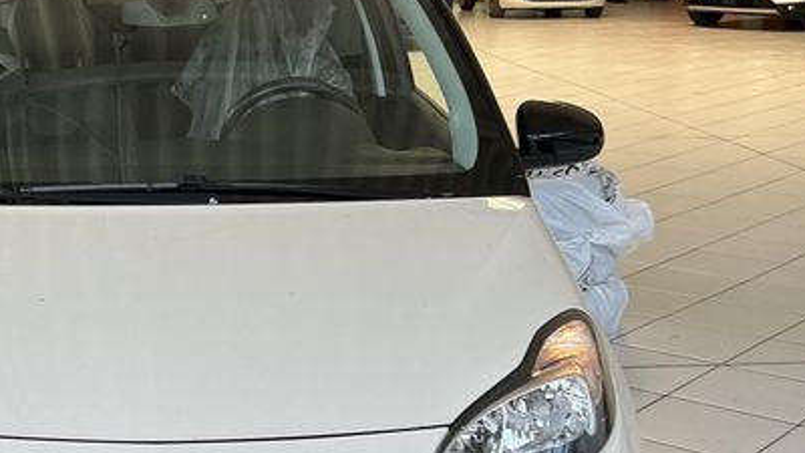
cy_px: 413
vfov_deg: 19.4
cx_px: 125
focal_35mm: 61
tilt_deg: -24.0
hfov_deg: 33.1
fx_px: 1302
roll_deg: +2.7
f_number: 1.8
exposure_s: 1/130
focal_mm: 3
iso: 16
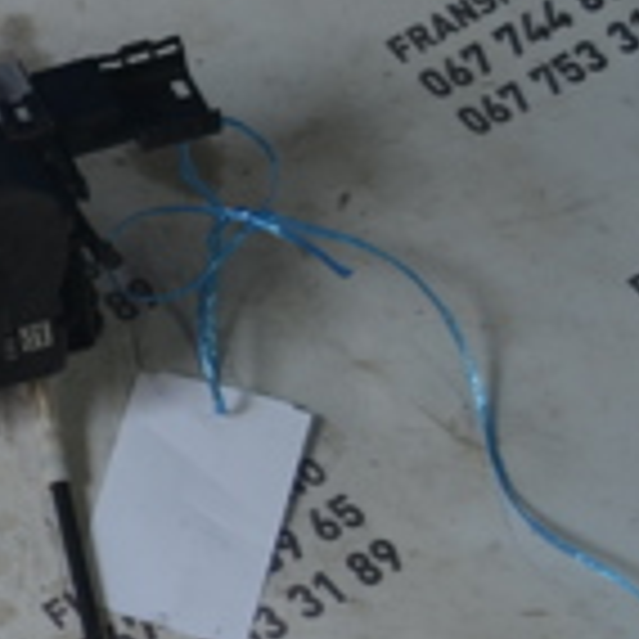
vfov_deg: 10.2
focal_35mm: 172
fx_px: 3592
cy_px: 454
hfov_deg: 9.3
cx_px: -774
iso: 250
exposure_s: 1/125
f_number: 5.6
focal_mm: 30
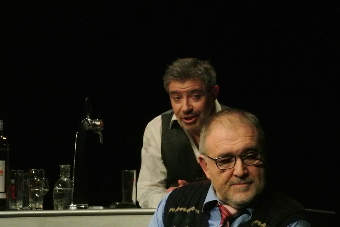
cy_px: 114
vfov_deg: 5.1
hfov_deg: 7.6
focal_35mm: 272
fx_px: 2571
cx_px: 170
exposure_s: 1/80
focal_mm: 100.9
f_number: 13
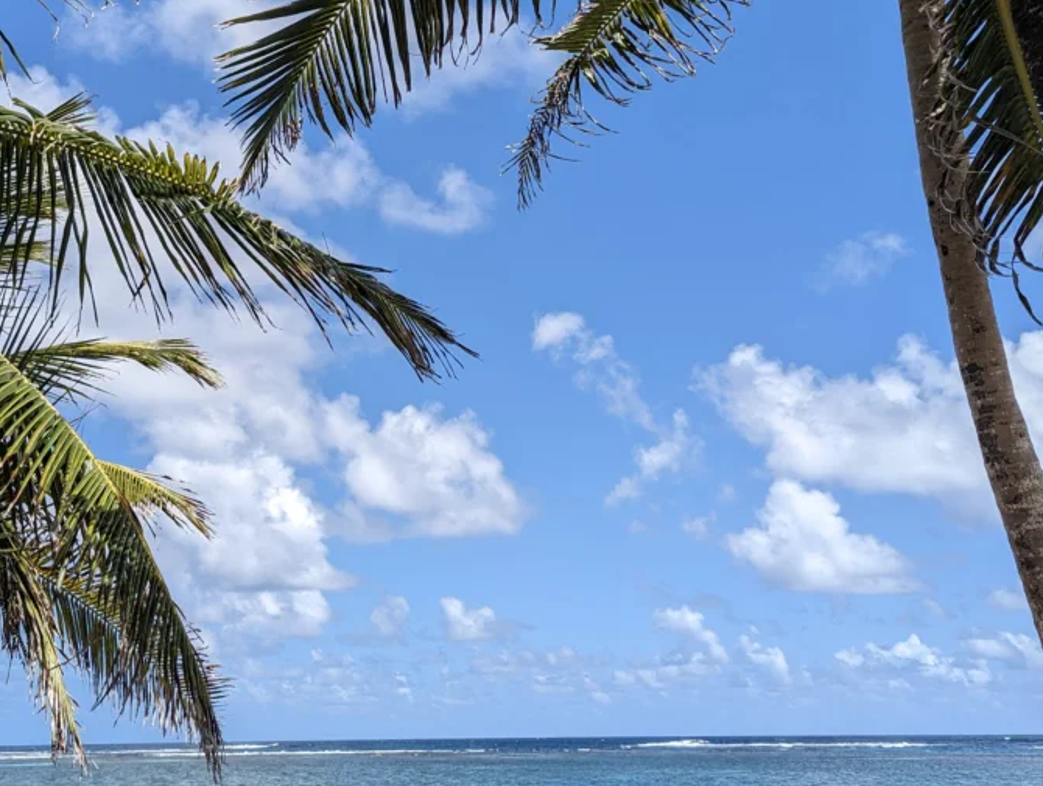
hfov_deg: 43.4
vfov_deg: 33.6
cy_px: 328
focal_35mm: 43
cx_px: 385
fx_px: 1298
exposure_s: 1/2410
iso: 45
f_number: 1.85
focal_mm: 6.81
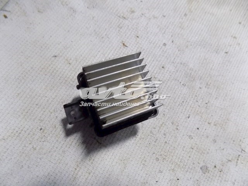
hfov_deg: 73.9
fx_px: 165
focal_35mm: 23
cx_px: 124
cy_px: 93
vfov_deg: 58.9
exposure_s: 1/13
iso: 400
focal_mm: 4
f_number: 3.1
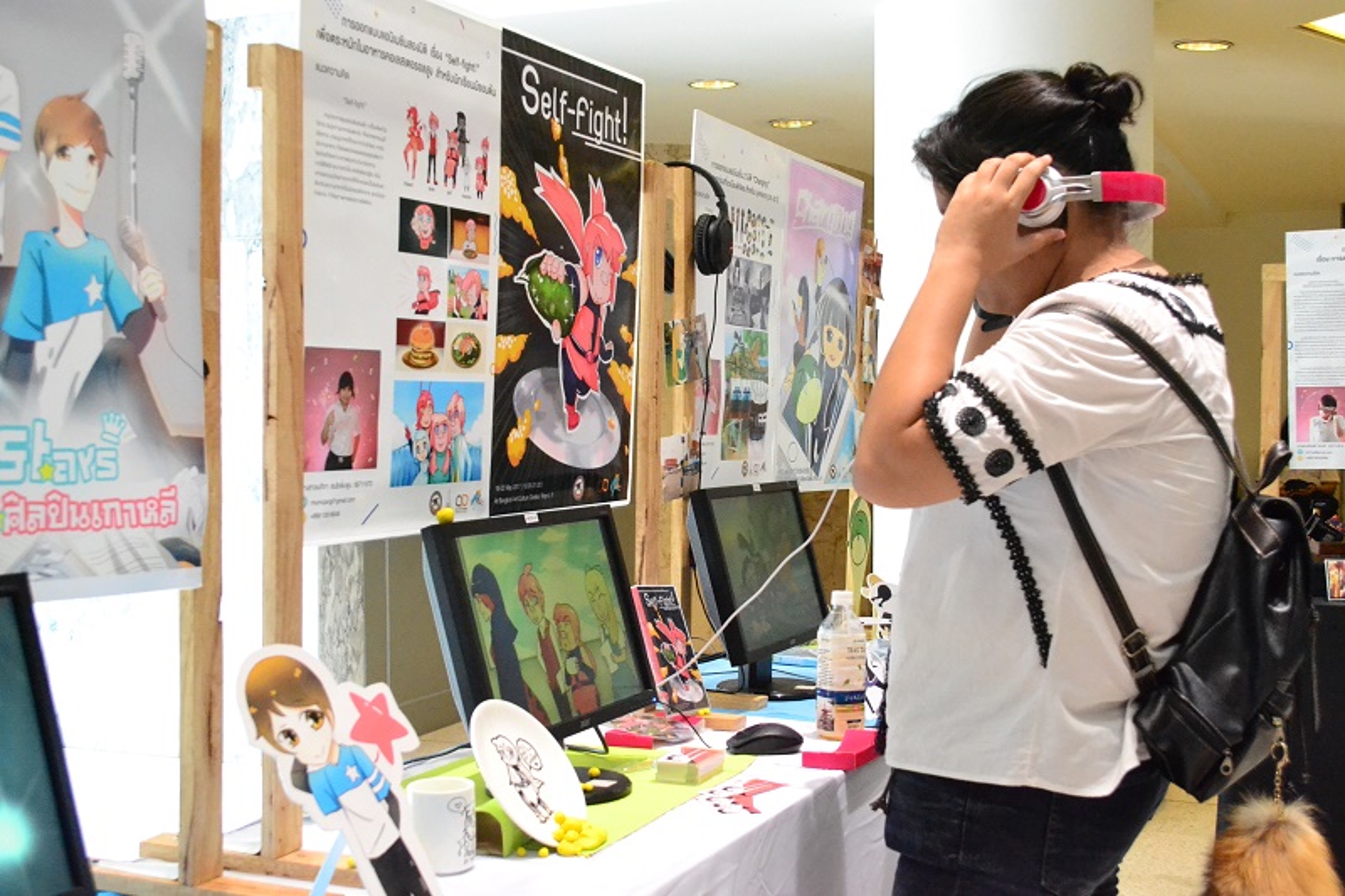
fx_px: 1681
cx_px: 672
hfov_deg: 43.6
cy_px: 448
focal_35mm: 45
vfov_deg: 29.9
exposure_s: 1/200
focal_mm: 30
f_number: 7.1
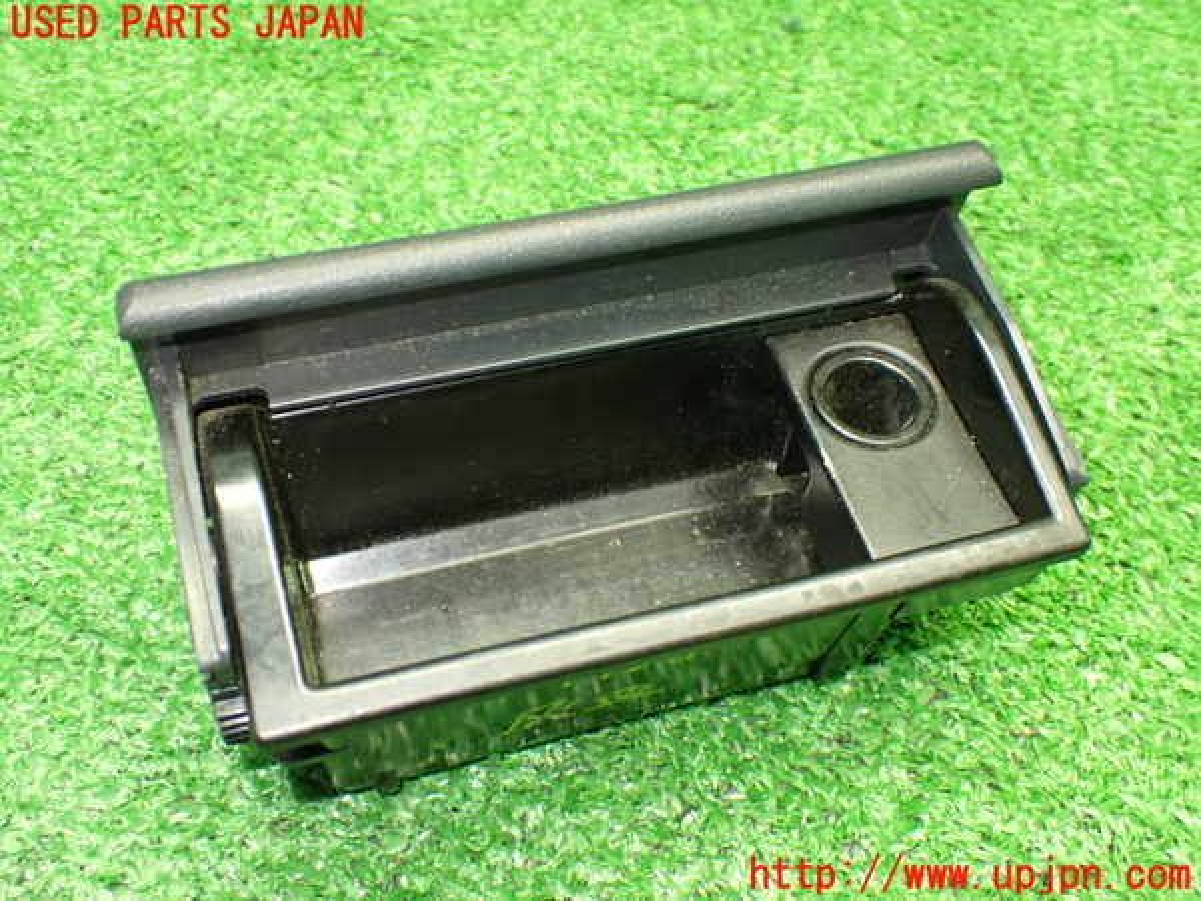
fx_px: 1318
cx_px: 600
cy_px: 450
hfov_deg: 49.0
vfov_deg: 37.7
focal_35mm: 38
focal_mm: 6.83
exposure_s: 1/40
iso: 800
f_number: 2.7
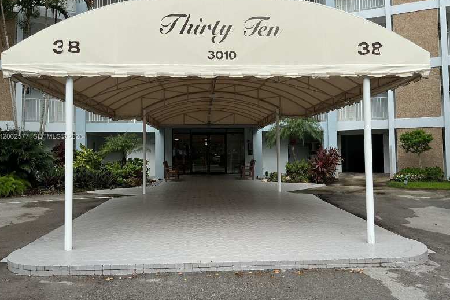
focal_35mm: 31
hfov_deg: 60.3
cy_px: 137
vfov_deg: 42.3
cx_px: 224
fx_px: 388
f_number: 1.8
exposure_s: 1/869
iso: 25
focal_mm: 3
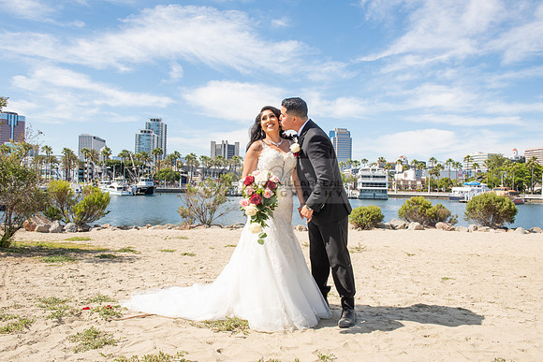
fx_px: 422
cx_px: 272
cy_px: 181
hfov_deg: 65.5
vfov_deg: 46.4
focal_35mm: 28
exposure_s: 1/200
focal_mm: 28
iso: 200
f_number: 11
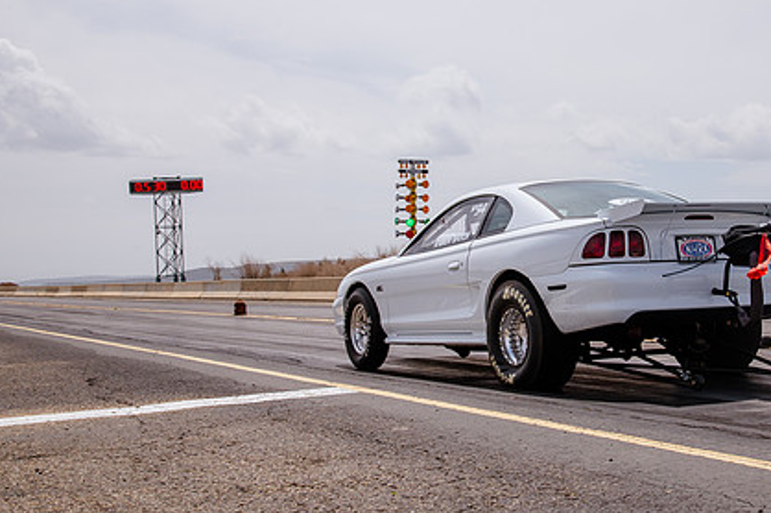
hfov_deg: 32.7
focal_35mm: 61
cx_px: 507
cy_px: 247
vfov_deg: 22.2
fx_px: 1305
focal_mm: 44
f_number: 14
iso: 200
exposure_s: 1/320
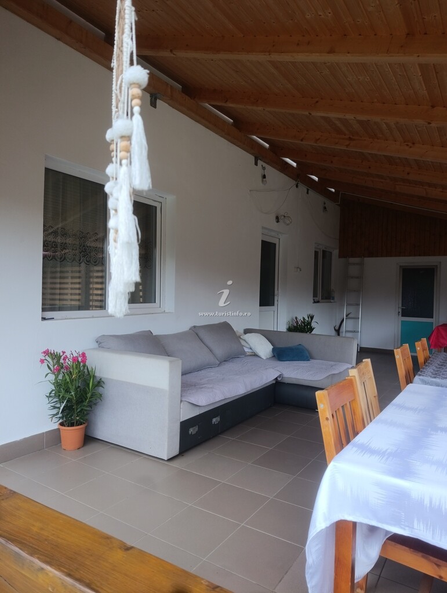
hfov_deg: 59.0
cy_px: 296
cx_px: 224
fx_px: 395
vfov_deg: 73.8
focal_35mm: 23
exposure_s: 1/100
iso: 58
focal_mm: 6.11
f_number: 1.65
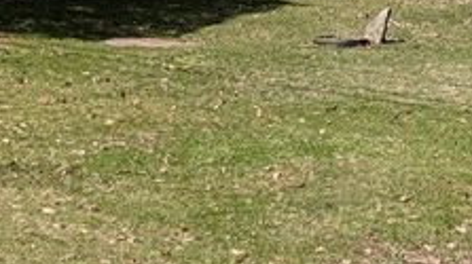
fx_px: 1501
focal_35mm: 120
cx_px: 401
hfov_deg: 17.7
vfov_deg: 9.8
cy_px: -97
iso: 19
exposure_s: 1/1408
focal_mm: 6.9
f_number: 1.68
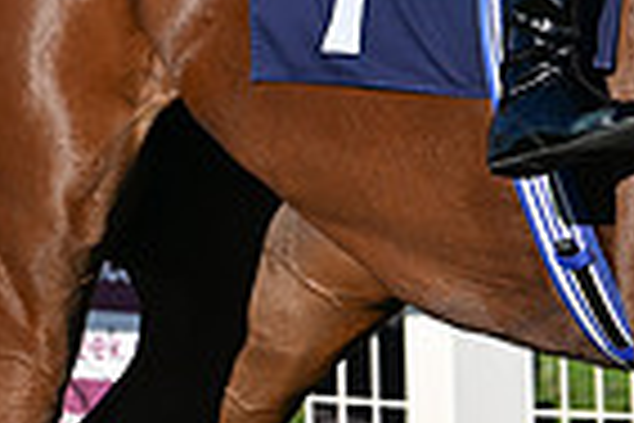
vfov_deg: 2.2
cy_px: -434
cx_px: 531
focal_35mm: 619
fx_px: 10900
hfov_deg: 3.3
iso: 400
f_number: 5.6
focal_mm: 150
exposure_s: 1/2500
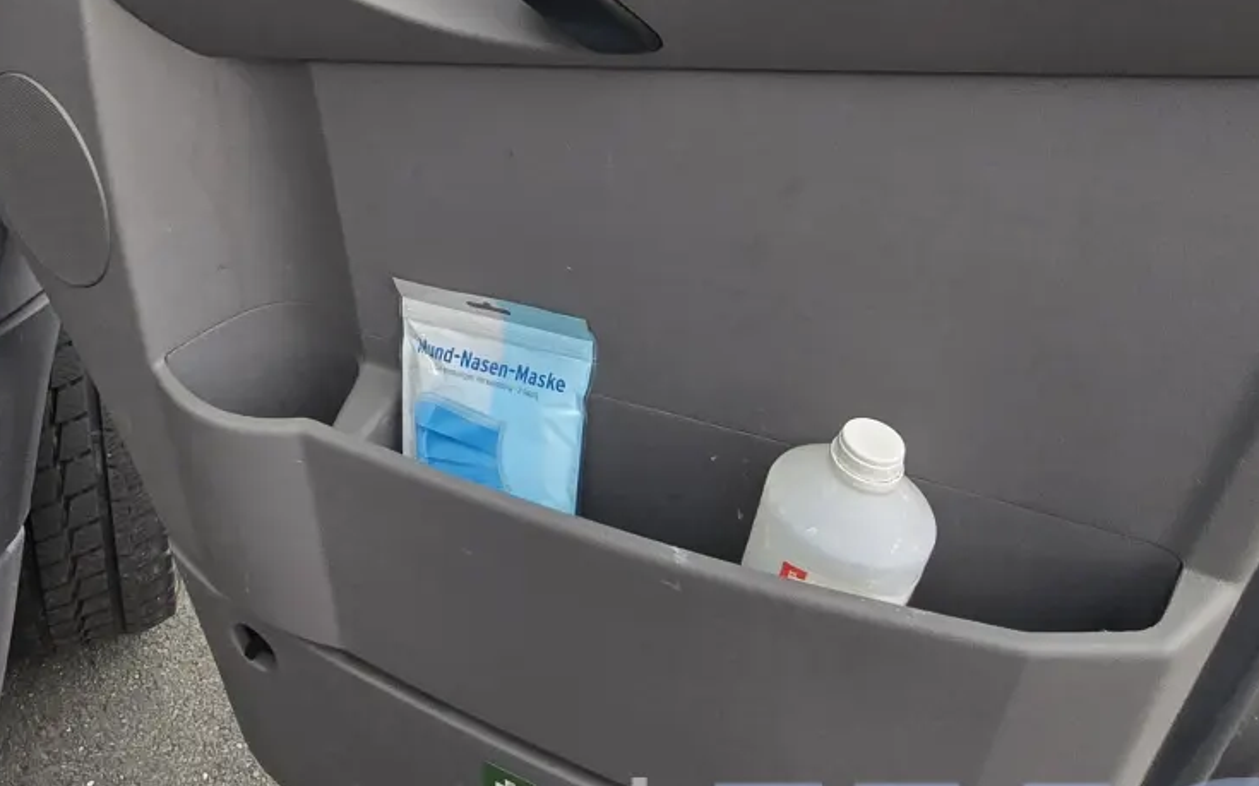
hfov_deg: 52.3
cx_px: 360
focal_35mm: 36
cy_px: 46
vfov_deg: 33.1
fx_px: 1235
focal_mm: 2.2
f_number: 2.2
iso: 50
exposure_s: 1/414
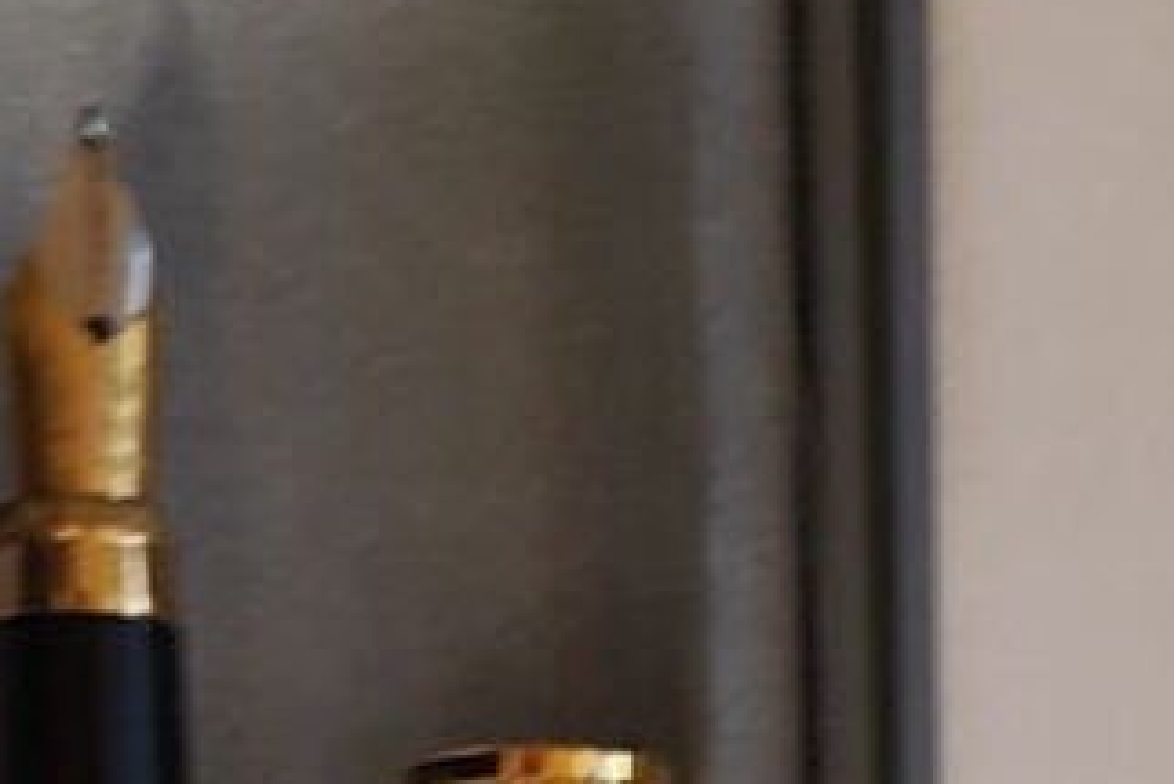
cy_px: 1796
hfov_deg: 18.2
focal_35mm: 112
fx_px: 3654
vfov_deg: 10.7
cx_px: 802
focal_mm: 4.2
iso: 200
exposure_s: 1/11
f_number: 1.7
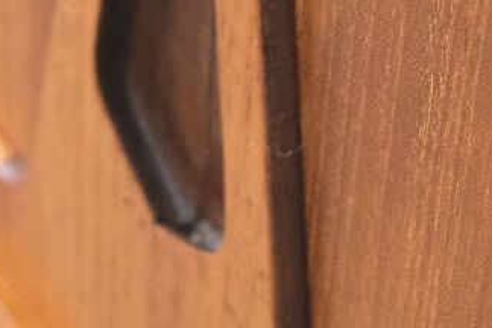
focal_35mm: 173
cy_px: 0
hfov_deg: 11.9
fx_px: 2364
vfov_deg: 7.9
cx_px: 191
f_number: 4
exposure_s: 1/42
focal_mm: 29.2
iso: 2500
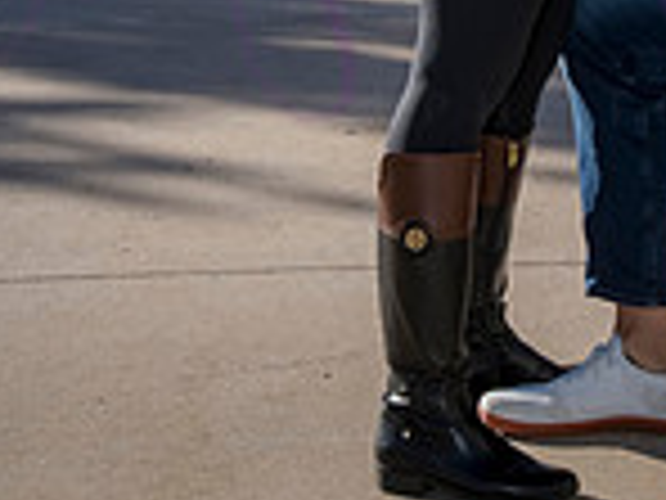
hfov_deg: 12.9
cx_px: 540
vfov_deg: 9.2
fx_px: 2924
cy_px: -468
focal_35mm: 152
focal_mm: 52
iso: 640
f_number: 20
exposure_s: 1/160
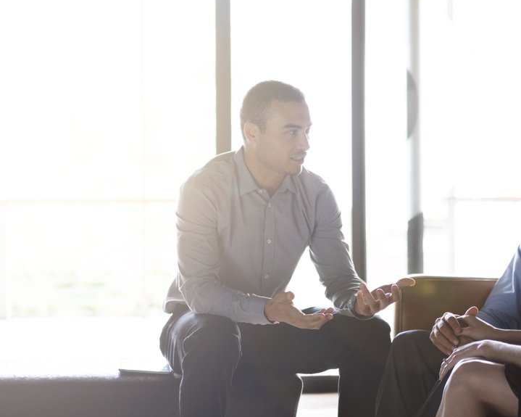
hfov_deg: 21.3
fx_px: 1388
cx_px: 257
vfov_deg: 17.1
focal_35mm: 90
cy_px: 202
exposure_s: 1/200
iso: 1000
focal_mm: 55
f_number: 1.8
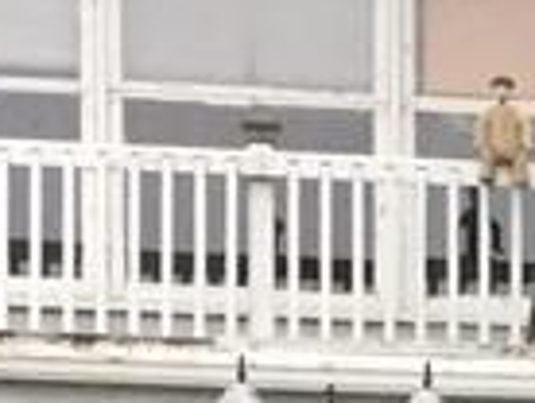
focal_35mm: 230
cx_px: 876
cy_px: 973
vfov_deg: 6.2
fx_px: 3561
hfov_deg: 8.4
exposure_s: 1/30
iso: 32
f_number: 2.4
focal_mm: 3.3
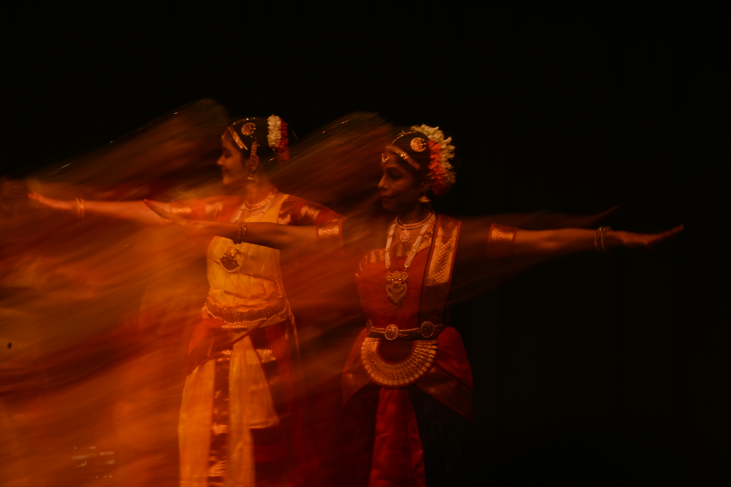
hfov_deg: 10.5
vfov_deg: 7.0
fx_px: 3959
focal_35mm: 195
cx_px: 366
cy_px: 244
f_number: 22
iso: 100
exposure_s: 1/2
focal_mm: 130
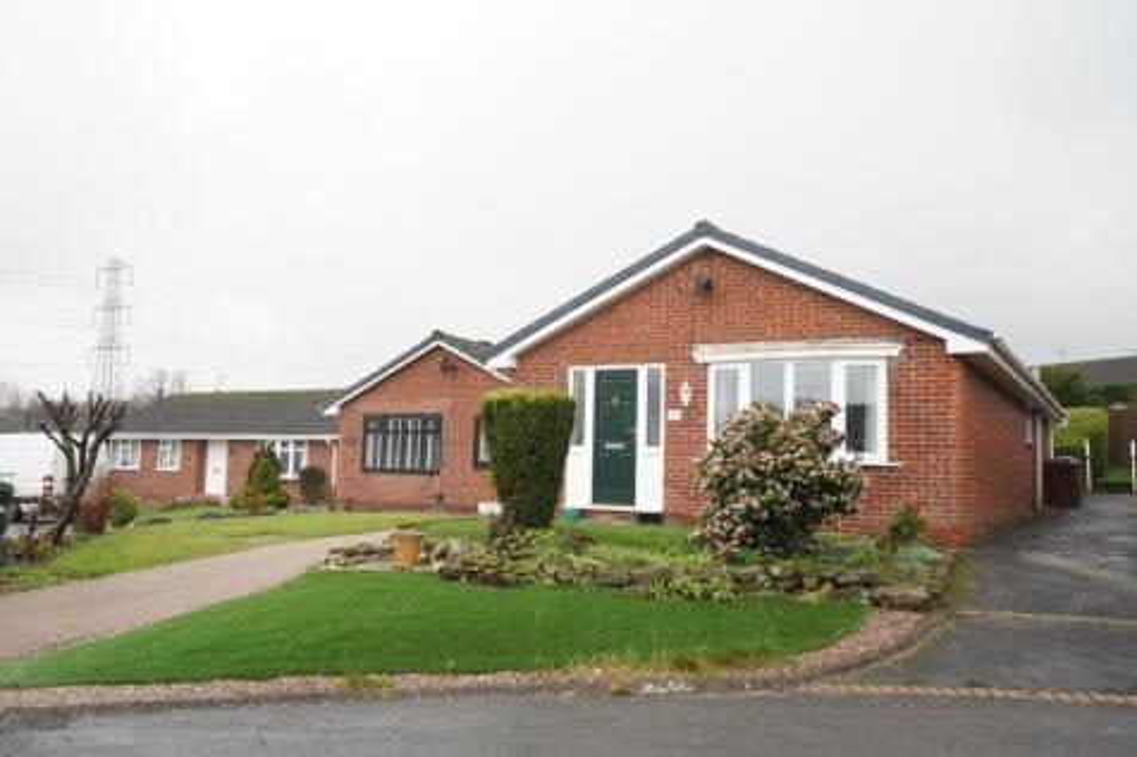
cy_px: 378
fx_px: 979
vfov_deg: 42.3
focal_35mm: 31
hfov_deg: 60.3
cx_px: 568
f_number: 8
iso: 500
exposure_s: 1/160
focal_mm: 31
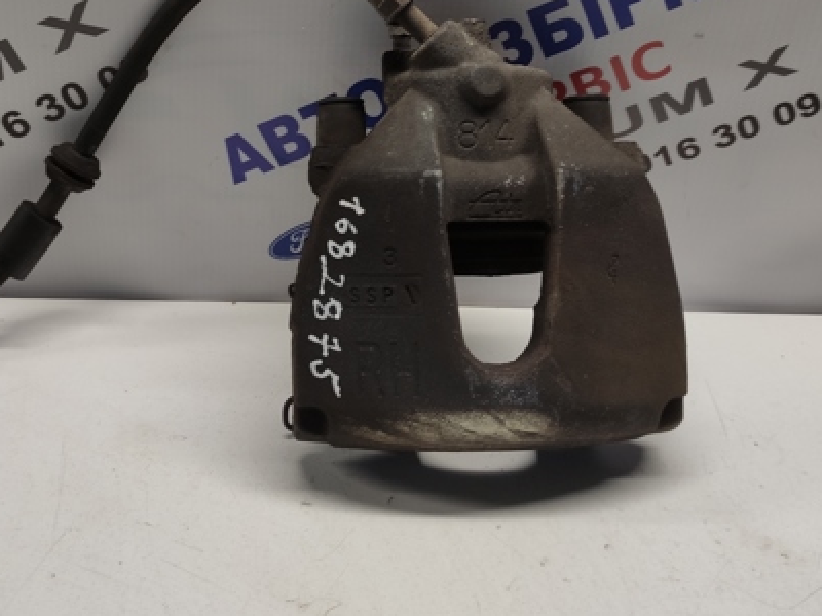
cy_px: 150
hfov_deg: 46.3
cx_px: 302
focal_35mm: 40
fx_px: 950
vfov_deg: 35.1
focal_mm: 5.43
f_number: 1.89
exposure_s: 1/100
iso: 130
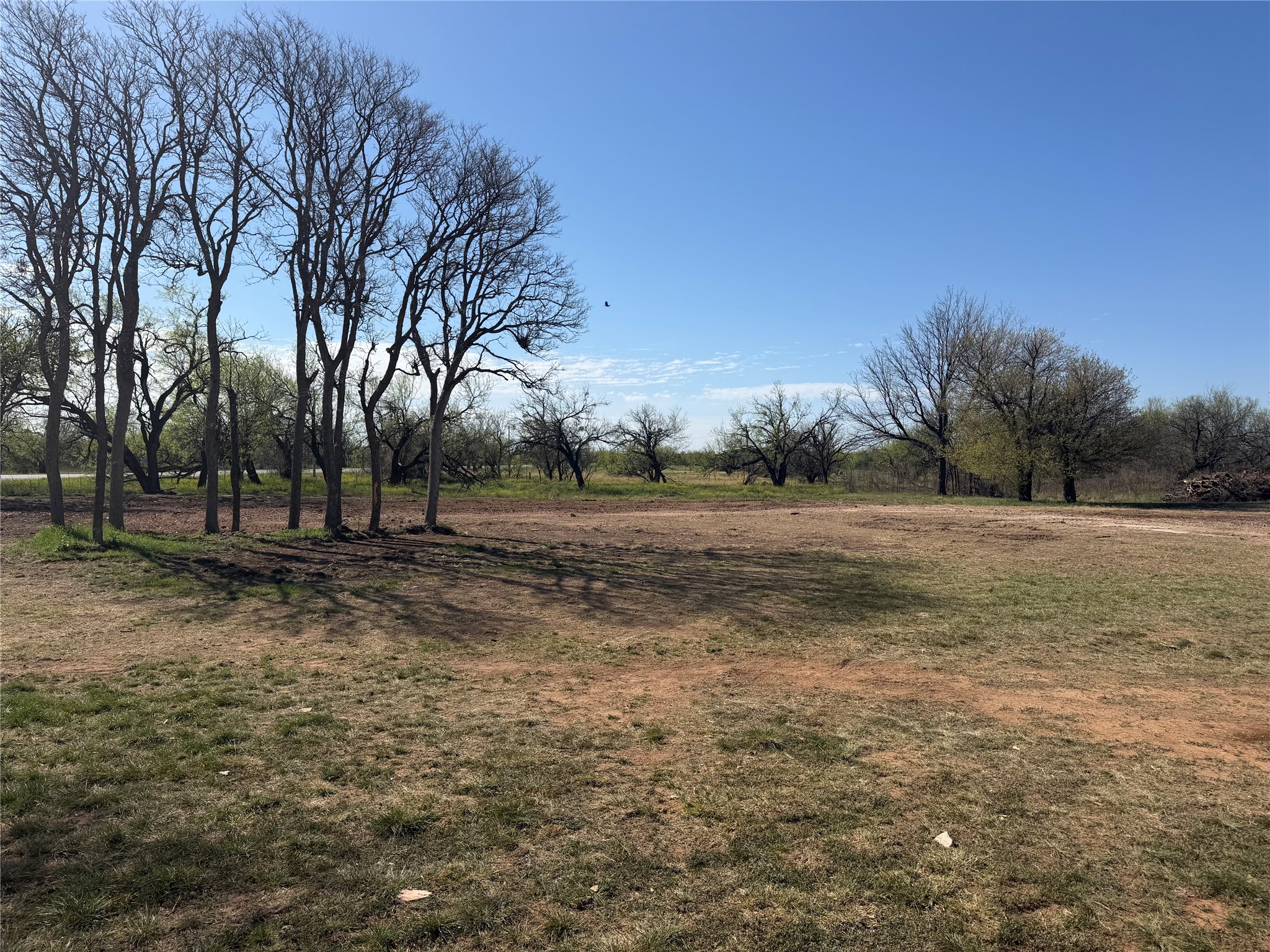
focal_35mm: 24
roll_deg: -2.4
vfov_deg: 56.8
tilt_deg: -0.7
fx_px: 881
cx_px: 635
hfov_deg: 71.6
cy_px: 476
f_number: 1.78
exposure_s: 1/7353
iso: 80
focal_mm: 6.76
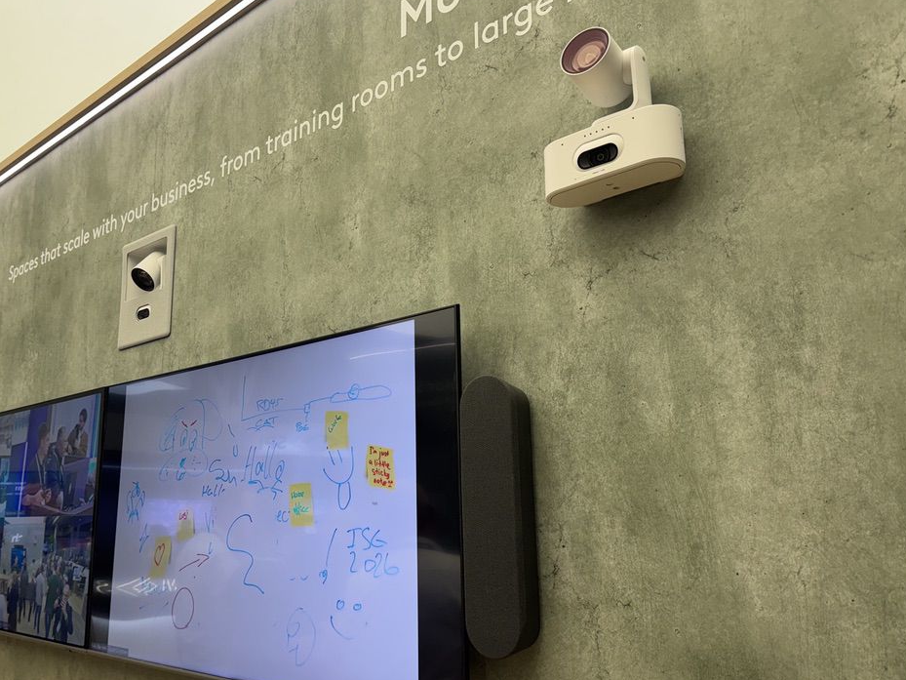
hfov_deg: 57.8
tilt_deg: +12.8
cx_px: 350
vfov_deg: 45.4
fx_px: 811
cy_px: 350
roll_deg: -0.2
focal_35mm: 31
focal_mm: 6.76
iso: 64
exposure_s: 1/100
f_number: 1.78
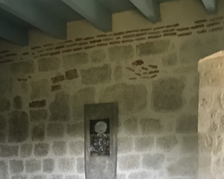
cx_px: -6
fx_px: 484
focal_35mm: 73
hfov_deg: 24.7
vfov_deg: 19.7
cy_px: 216
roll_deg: +1.4
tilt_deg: -5.0
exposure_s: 1/7
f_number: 1.8
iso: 80
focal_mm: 3.99
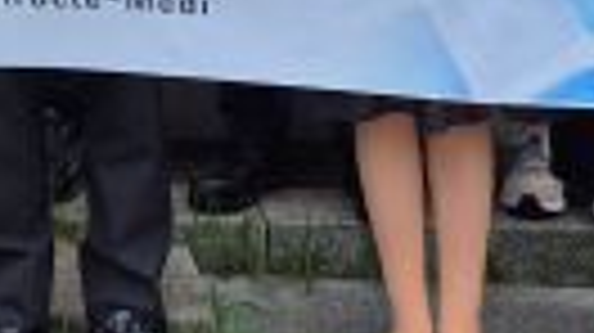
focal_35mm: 190
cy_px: -1318
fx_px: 2990
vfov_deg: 5.1
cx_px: -288
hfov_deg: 10.9
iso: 25
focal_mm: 5.4
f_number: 1.8
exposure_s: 1/1076
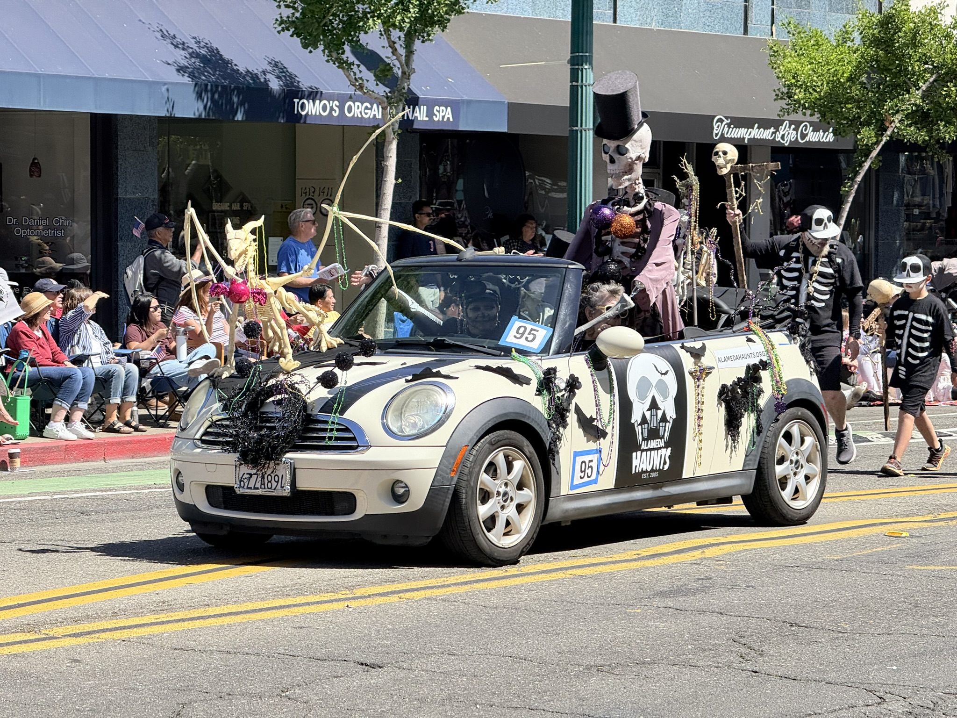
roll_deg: -0.2
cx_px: 478
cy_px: 359
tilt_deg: -2.0
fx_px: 3318
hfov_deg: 16.4
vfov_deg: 12.3
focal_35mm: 120
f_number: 2.8
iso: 64
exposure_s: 1/891
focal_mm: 15.66
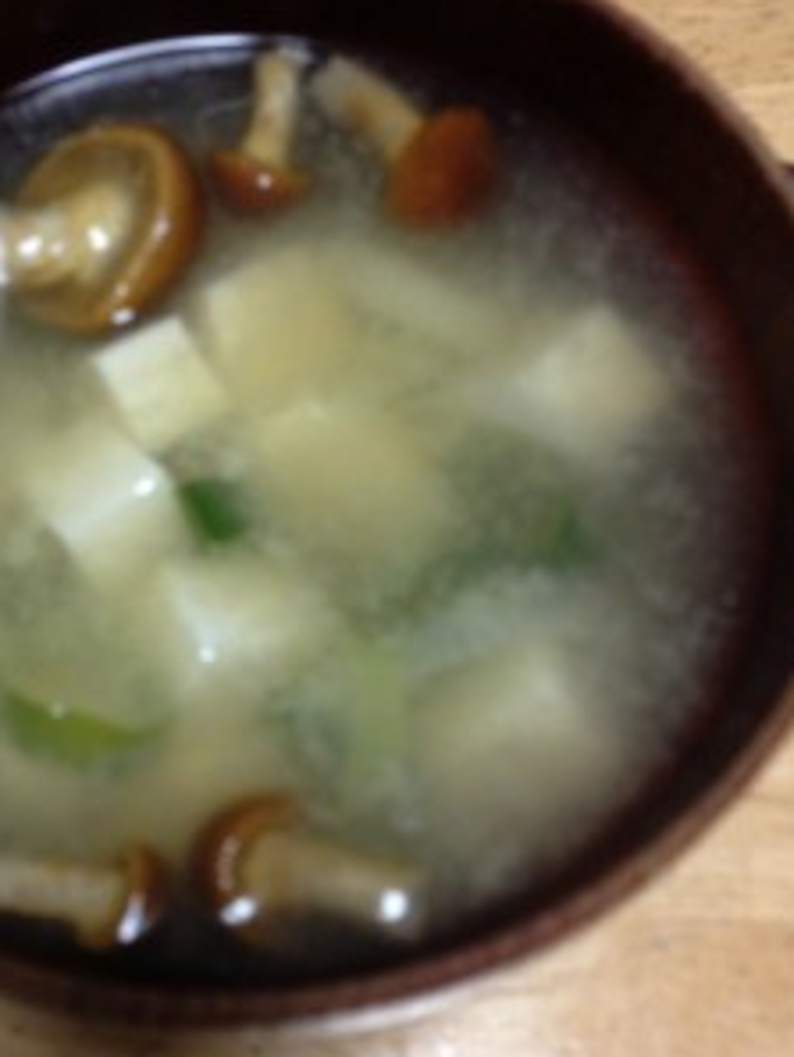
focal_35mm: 50
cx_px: 246
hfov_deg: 28.9
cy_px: 552
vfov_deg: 38.2
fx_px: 1528
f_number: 2.4
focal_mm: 4.13
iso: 250
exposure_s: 1/20
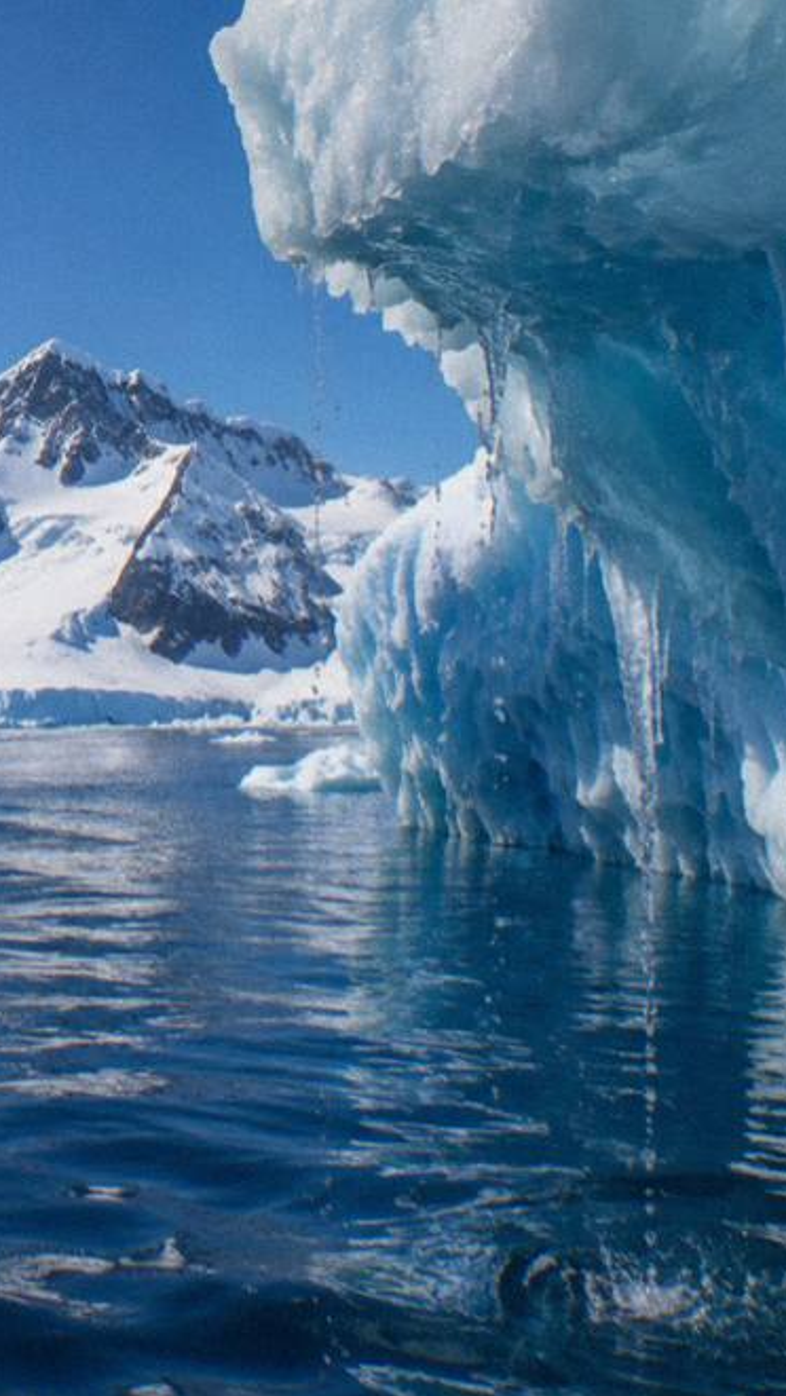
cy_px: 701
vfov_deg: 27.9
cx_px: 199
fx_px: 2815
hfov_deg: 15.8
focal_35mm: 76
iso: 200
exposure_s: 1/800
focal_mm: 48
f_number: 4.5
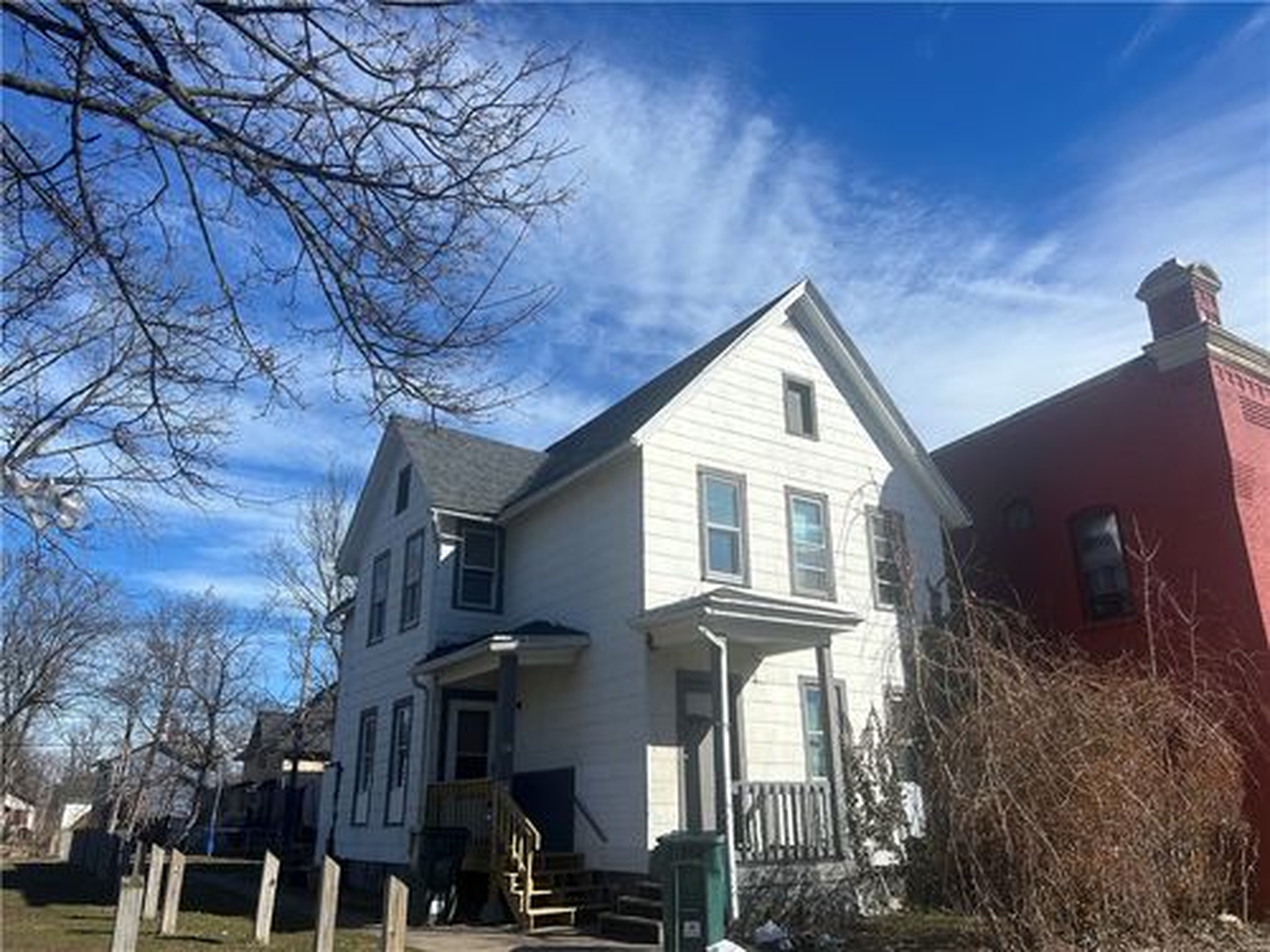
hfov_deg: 67.3
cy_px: 476
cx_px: 635
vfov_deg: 53.1
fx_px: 954
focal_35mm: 26
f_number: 1.5
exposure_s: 1/5882
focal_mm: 5.7
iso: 50
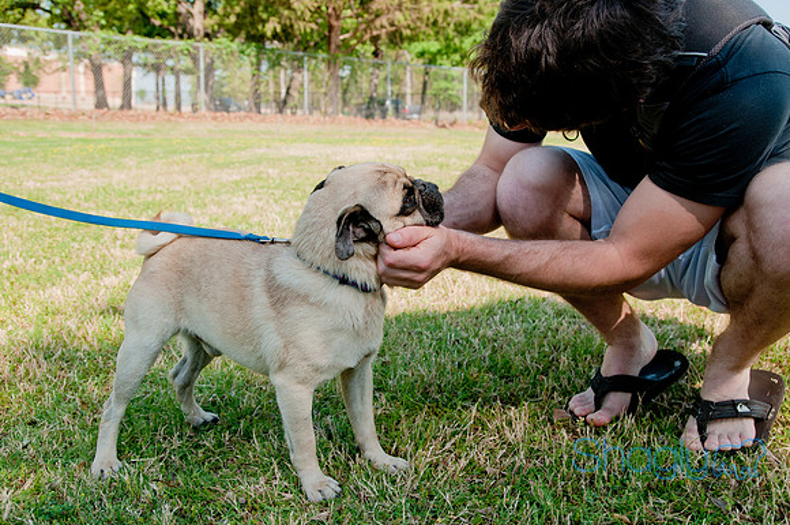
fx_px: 855
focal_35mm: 39
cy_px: 262
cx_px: 395
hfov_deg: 49.6
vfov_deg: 34.1
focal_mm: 26
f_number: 5
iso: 200
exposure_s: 1/400
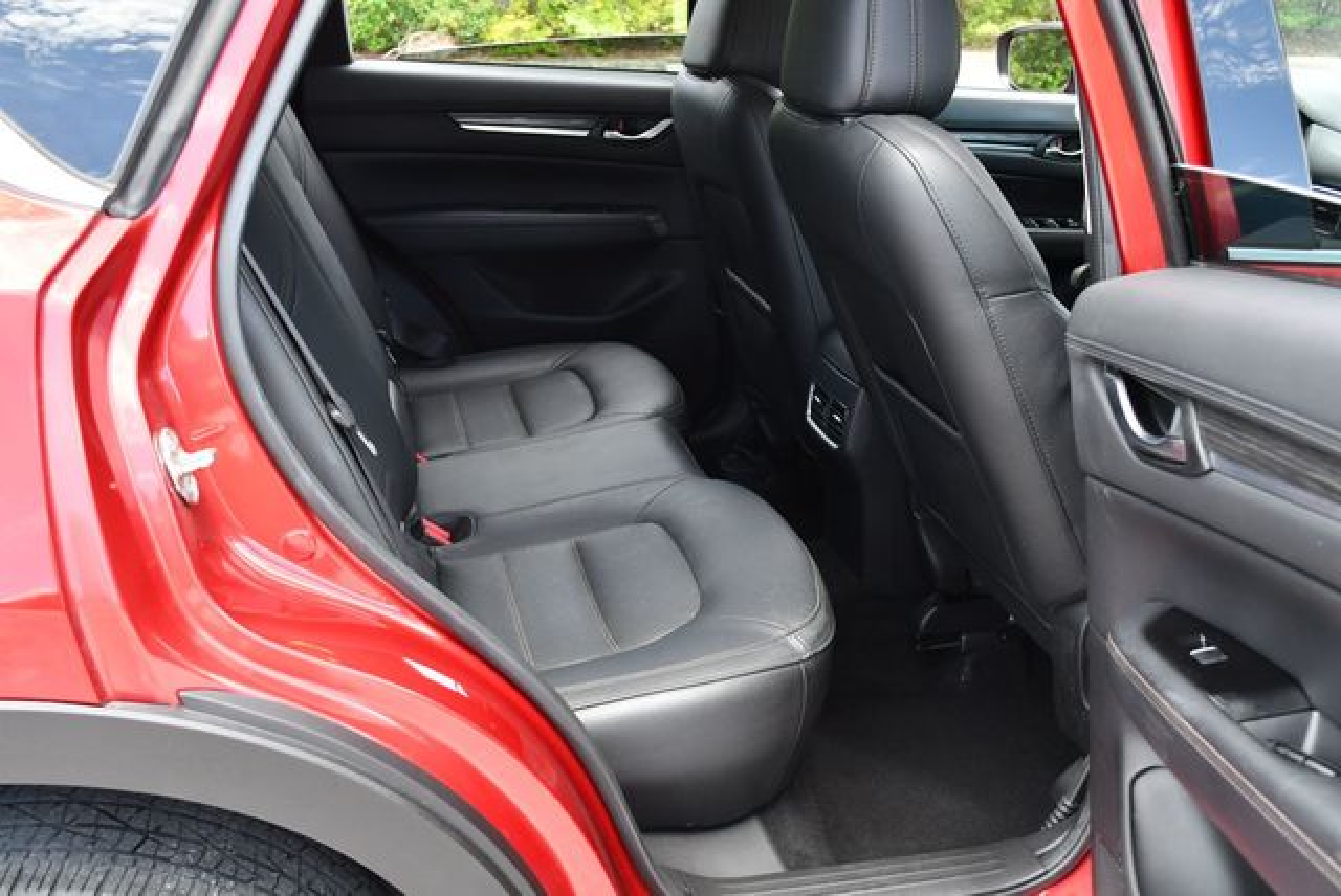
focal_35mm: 36
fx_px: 1342
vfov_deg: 36.9
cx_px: 670
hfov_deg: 53.1
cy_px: 448
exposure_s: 1/250
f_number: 4
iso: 400
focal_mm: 18
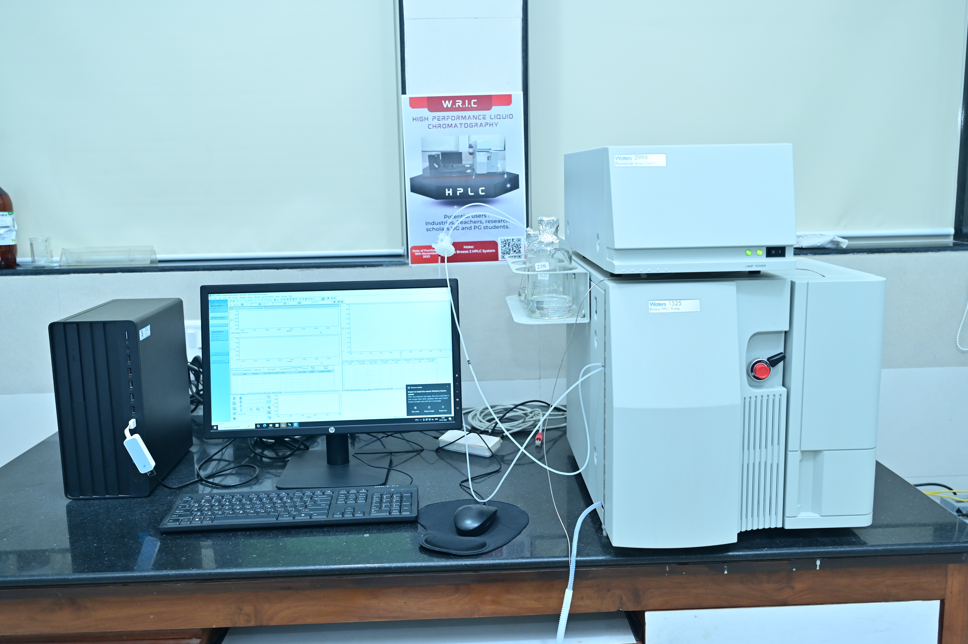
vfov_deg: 41.1
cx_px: 484
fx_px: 860
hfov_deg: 58.7
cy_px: 322
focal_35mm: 32
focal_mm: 32
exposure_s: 1/160
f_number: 4
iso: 1250
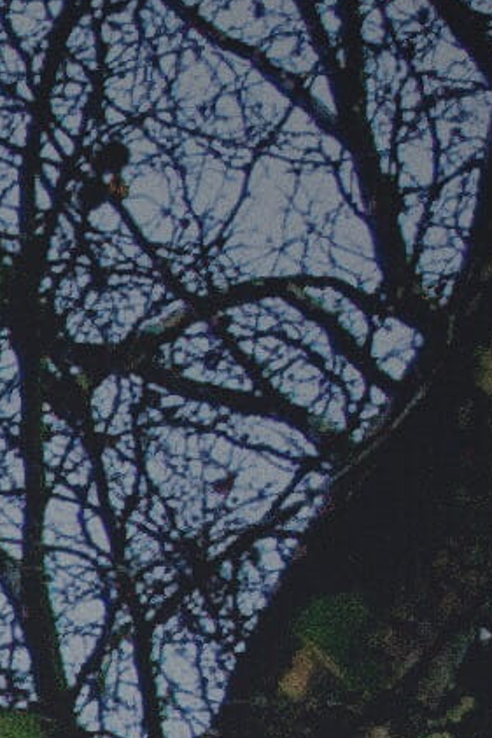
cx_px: -3377
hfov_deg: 3.0
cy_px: 2314
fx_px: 7878
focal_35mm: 384
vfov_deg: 5.1
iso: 400
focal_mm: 22
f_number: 3.2
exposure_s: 1/40
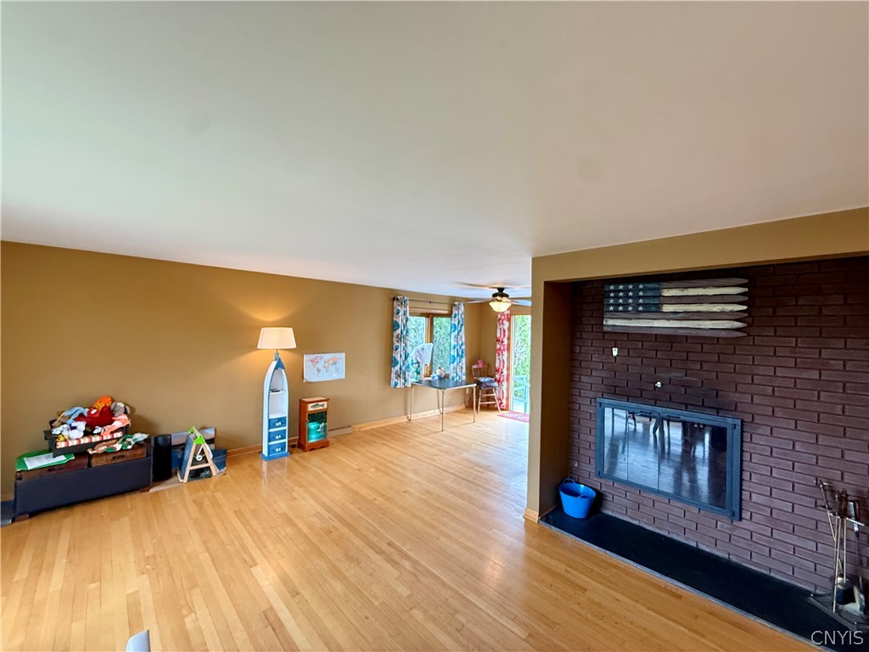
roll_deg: -1.5
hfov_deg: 102.1
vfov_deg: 85.7
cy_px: 326
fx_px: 351
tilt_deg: +0.6
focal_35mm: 14
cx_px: 434
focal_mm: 2.22
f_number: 2.2
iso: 500
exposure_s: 1/60
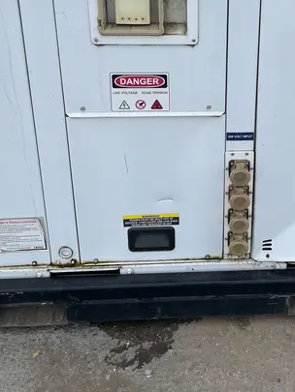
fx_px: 534
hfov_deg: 30.2
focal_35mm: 47
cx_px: 233
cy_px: 69
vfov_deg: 38.6
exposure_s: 1/1776
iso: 50
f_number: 1.6
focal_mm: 5.1
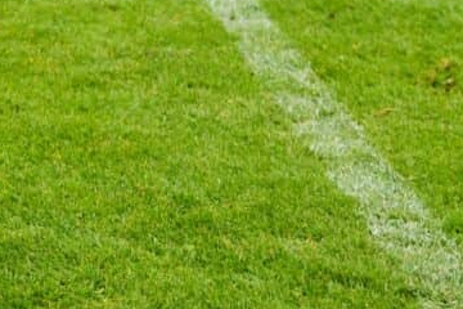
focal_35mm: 216
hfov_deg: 8.6
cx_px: -676
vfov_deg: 6.0
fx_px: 2778
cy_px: -521
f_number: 2.8
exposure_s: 1/1000
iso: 560
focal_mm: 38
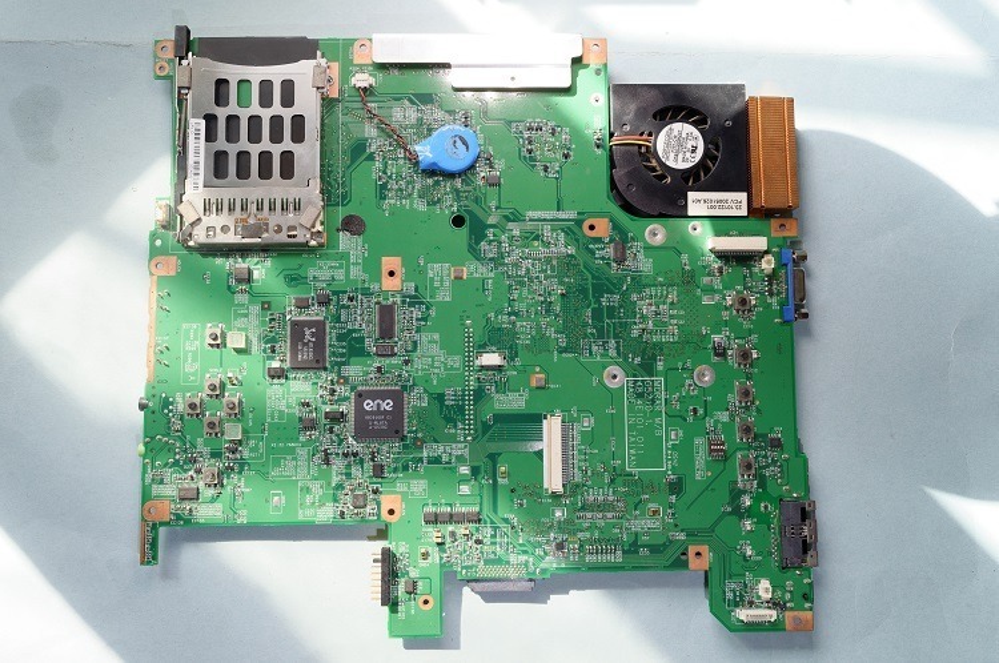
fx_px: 831
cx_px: 500
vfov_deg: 43.5
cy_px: 332
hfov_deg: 62.0
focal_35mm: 30
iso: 100
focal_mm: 20
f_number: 8
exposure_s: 1/13
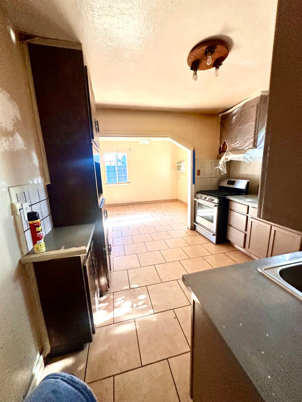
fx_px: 163
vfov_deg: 102.1
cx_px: 151
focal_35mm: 14
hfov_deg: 85.7
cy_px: 201
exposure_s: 1/99
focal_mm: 2.22
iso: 200
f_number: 2.2
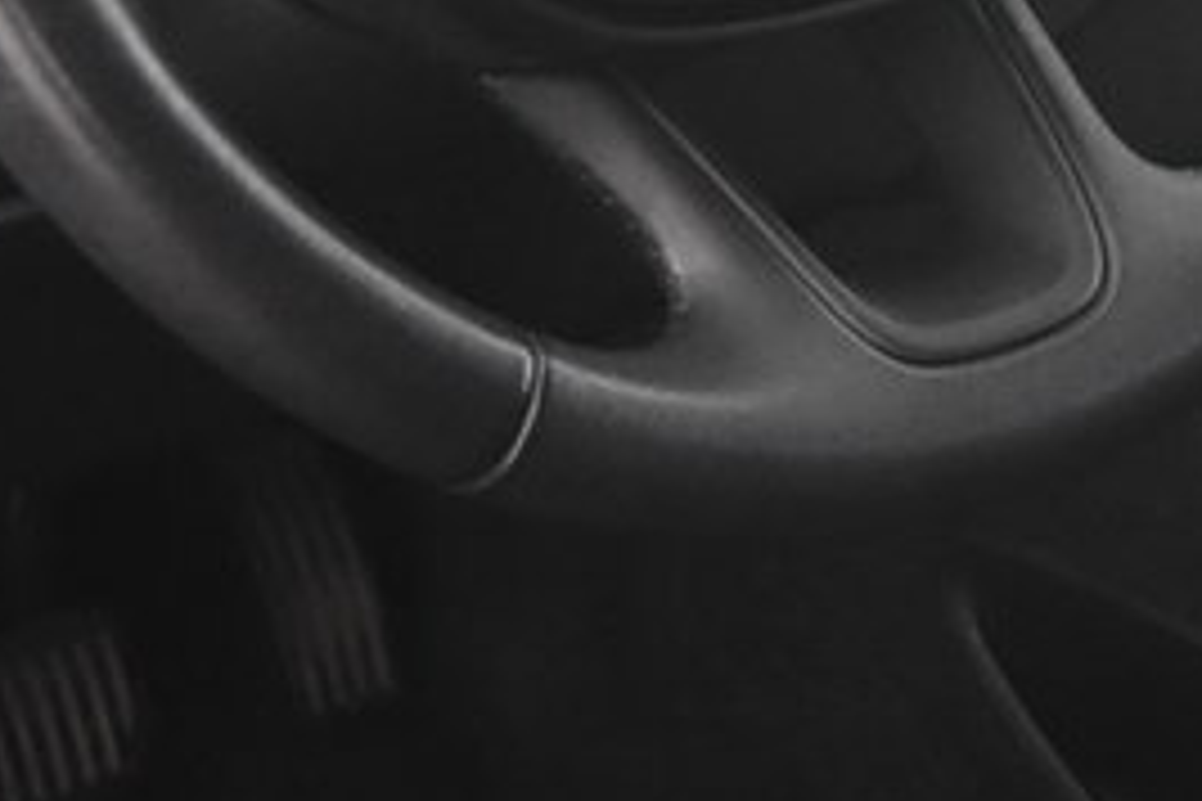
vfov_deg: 11.2
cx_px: 1085
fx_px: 4086
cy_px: 259
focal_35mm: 122
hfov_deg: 16.5
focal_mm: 17
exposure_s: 1/25
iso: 2500
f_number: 2.8
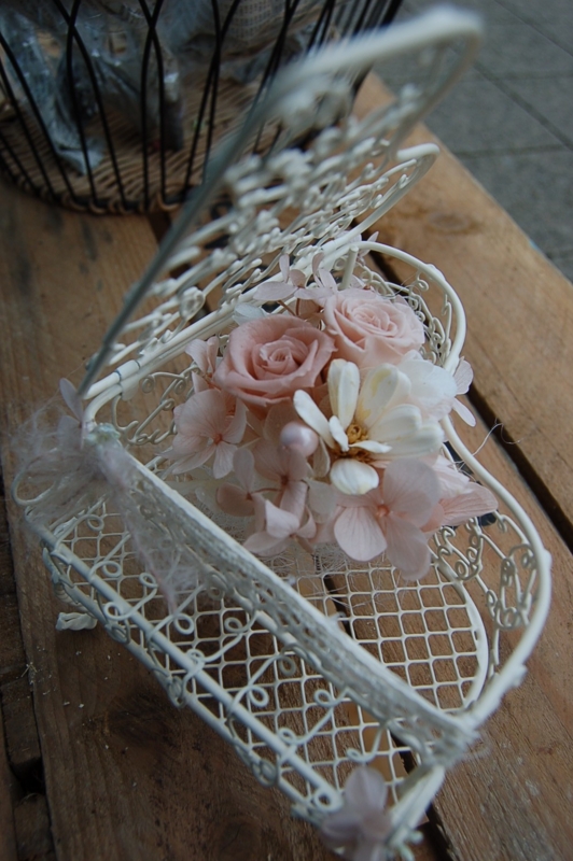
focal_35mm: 30
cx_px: 286
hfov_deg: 43.5
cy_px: 430
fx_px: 717
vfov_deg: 62.0
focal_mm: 20
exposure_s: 1/125
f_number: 6.3
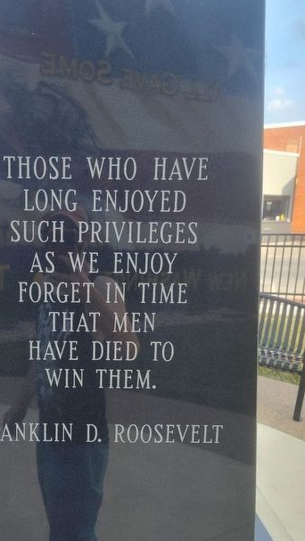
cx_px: 70
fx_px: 474
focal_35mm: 33
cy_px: 332
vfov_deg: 58.9
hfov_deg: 34.8
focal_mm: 5.56
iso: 100
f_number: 1.8
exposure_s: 1/411
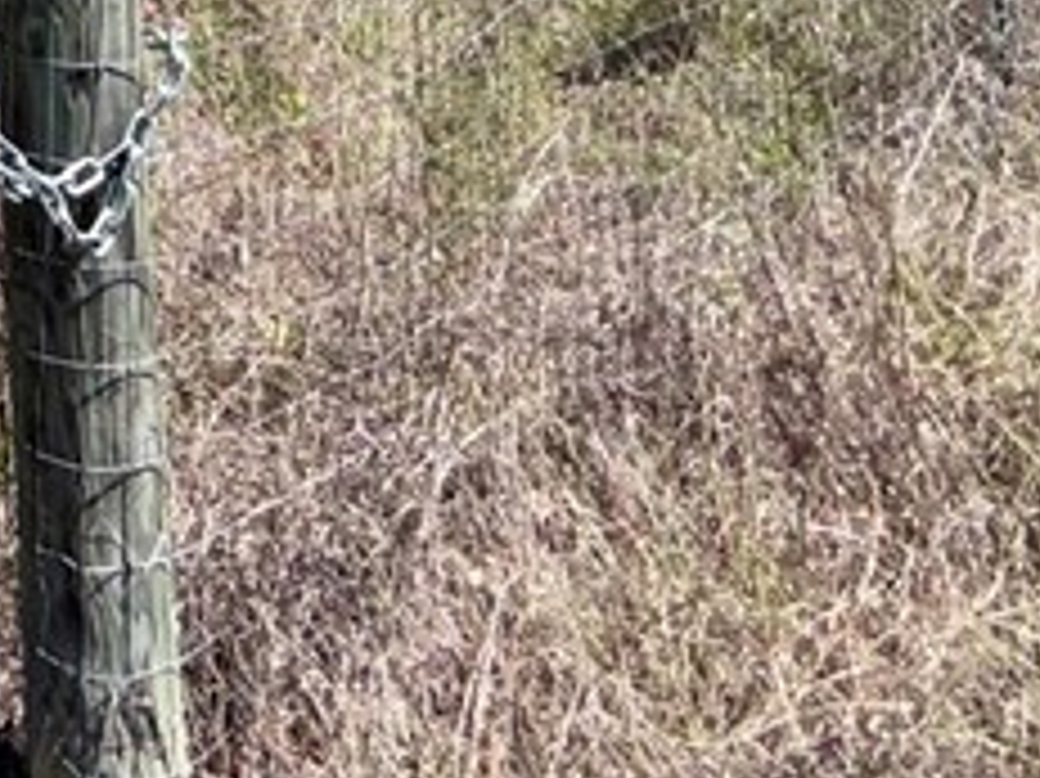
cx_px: -275
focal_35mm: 62
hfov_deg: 26.8
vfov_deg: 16.1
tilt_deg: +6.5
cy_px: -917
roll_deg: +1.4
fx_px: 1862
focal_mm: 2.22
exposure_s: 1/751
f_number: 2.2
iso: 20
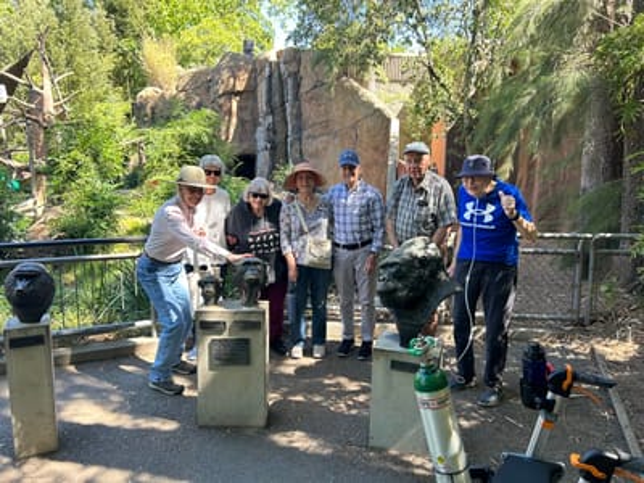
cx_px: 322
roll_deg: -2.1
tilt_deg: -10.9
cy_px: 242
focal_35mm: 26
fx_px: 484
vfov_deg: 53.1
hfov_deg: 67.3
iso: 40
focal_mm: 5.7
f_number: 1.5
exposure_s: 1/204
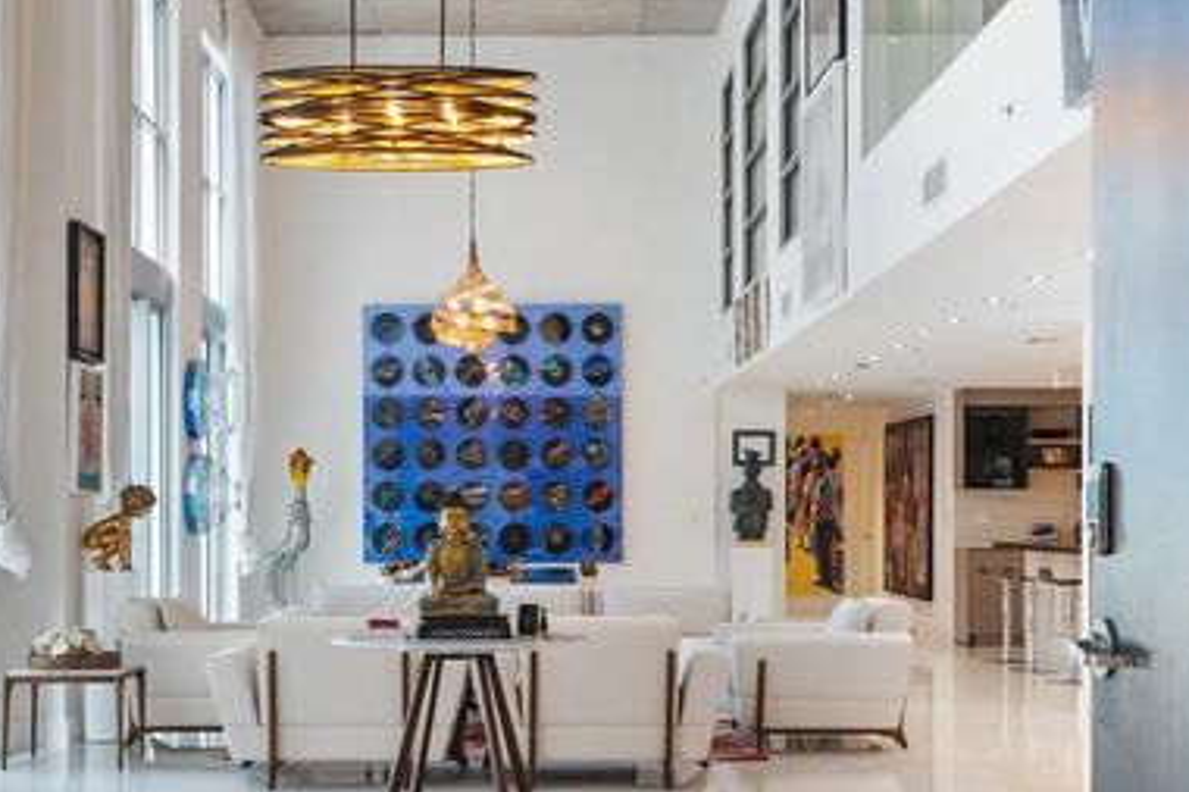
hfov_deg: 33.9
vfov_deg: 22.9
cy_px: 538
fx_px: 1948
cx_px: 532
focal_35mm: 59
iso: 800
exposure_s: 1/8
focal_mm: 35
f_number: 9
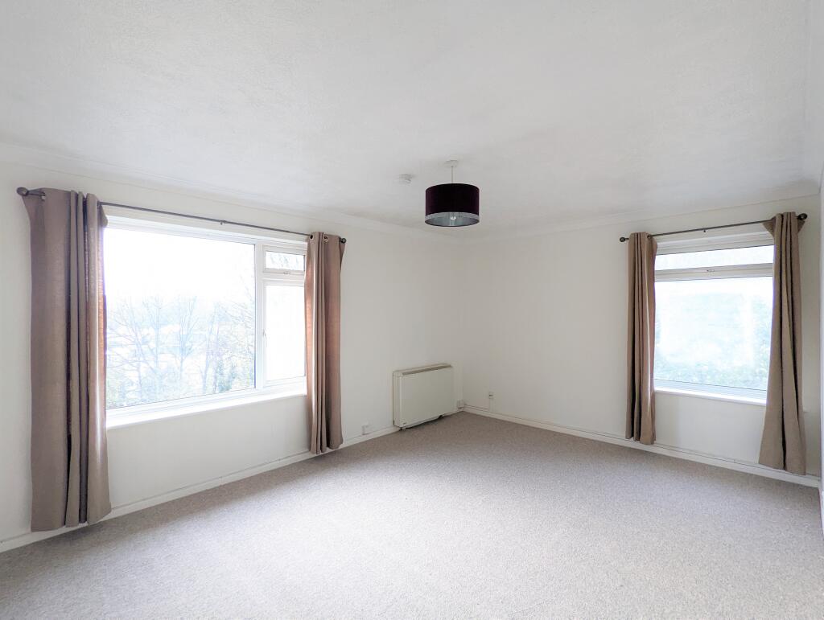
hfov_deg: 94.4
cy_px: 310
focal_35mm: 16
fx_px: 381
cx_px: 412
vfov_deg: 78.2
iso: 509
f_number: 2.2
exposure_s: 1/90.1
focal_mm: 2.35
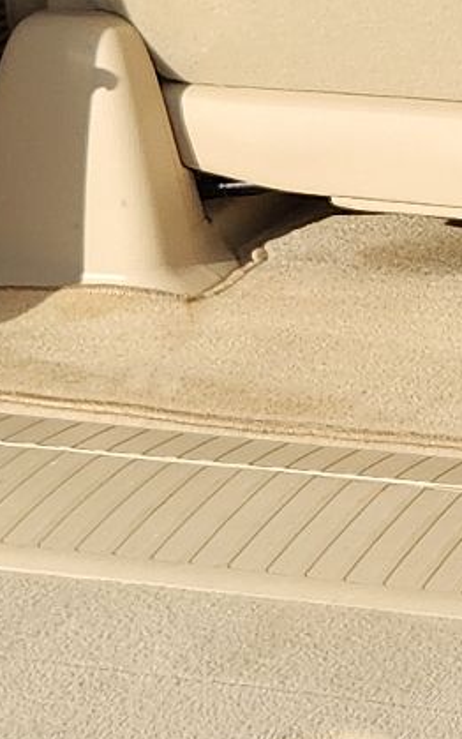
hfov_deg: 13.3
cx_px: 693
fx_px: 1873
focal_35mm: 93
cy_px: -44
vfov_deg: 21.3
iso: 50
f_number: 1.8
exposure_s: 1/2000
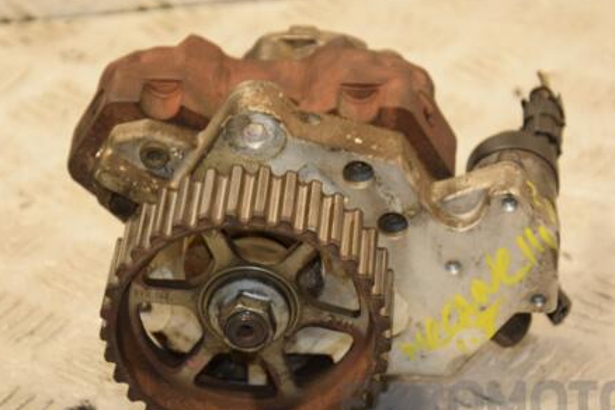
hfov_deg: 11.8
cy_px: 215
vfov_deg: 7.9
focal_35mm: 175
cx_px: 315
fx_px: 2984
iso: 800
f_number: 5.6
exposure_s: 1/160
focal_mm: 85
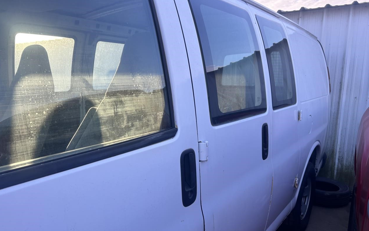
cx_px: 185
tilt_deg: -11.8
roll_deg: -0.9
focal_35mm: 28
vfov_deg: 44.4
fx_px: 282
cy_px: 135
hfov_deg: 66.5
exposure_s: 1/493
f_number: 1.5
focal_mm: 5.7
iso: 50
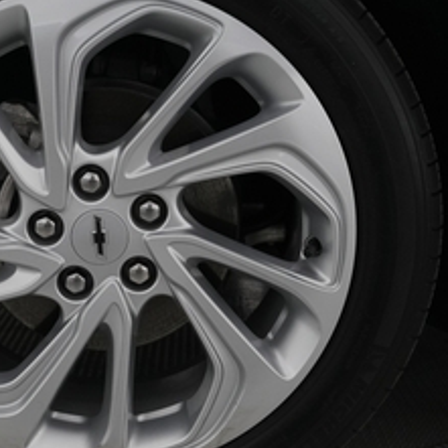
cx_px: 99
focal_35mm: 59
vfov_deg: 29.1
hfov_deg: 28.5
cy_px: 213
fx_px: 864
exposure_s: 1/160
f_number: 4
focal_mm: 24
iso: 1600
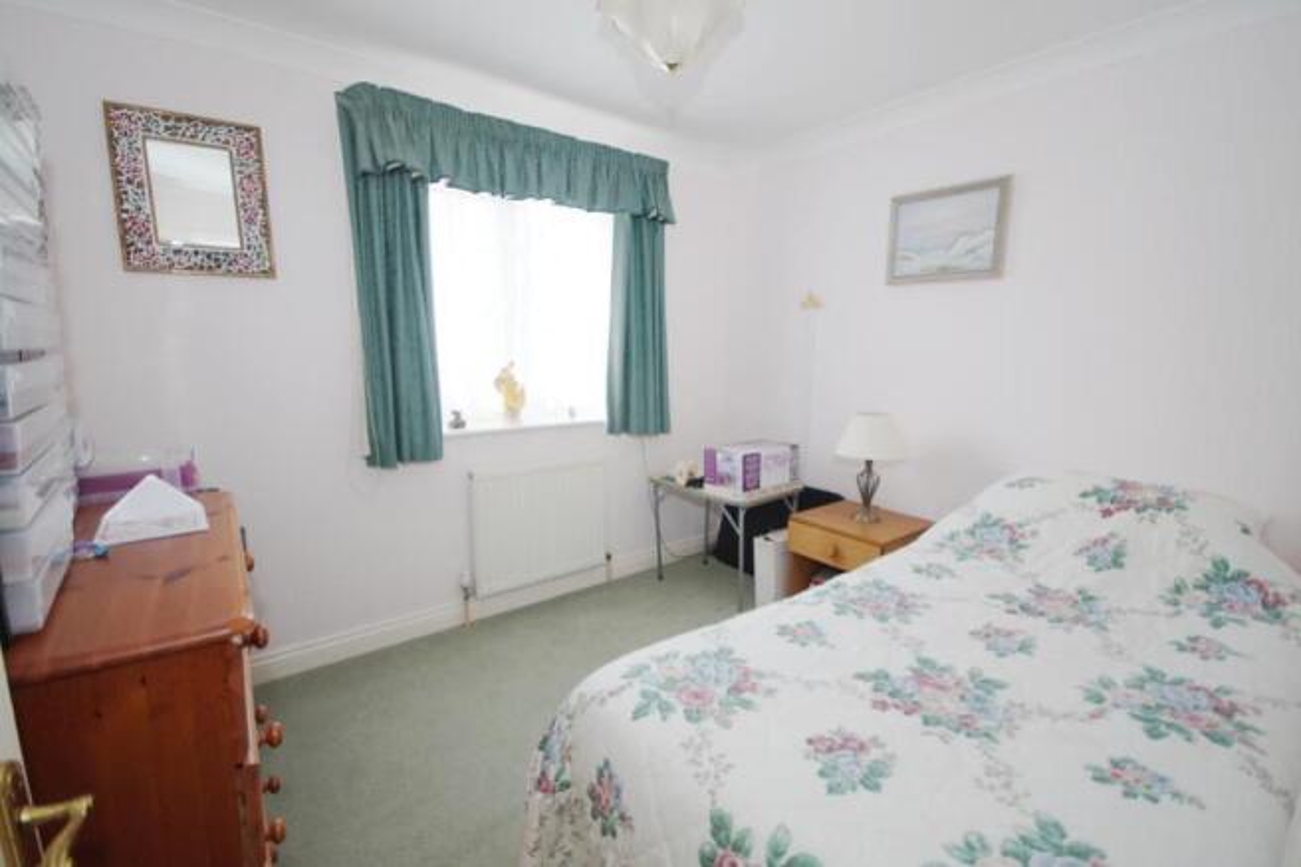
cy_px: 434
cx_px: 650
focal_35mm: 15
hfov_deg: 100.4
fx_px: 542
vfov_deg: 77.3
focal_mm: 10
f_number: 4
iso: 400
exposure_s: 1/160
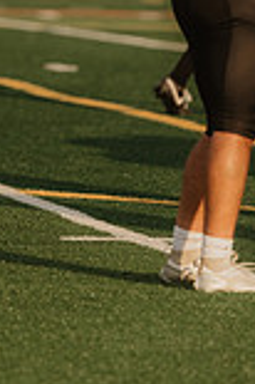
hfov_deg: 2.4
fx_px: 6165
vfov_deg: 3.6
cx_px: -66
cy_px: -64
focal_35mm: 579
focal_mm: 200
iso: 1000
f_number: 2.8
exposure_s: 1/8000
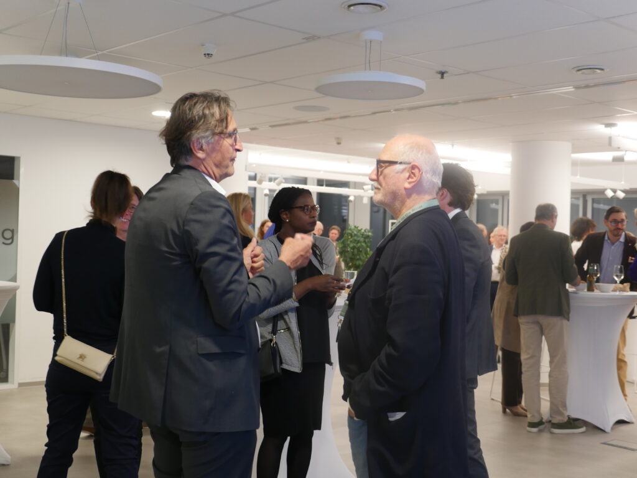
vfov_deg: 31.5
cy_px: 239
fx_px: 846
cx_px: 318
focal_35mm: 46
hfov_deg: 41.2
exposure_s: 1/60
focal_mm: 23
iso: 640
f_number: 2.8
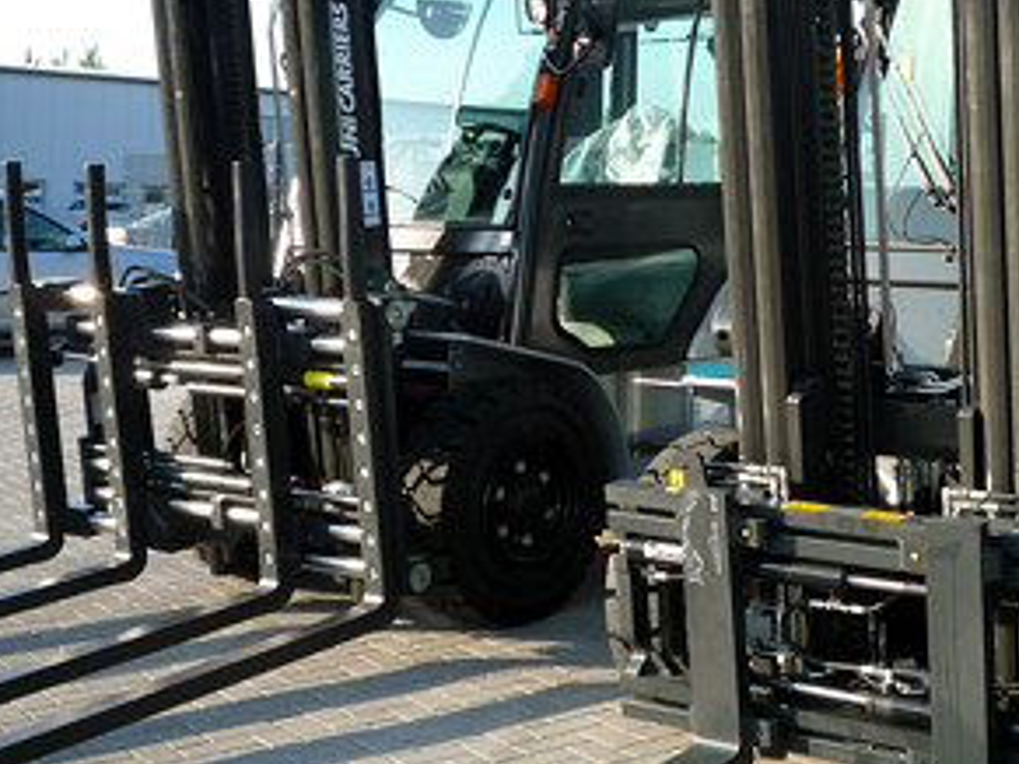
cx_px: 781
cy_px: 349
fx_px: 1971
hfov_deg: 28.5
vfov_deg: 21.9
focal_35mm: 67
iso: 100
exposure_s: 1/200
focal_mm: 6.8
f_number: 4
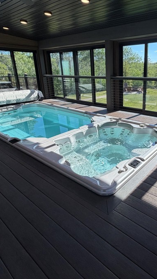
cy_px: 122
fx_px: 170
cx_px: 121
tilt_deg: -17.2
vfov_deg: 78.4
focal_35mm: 23
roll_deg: +1.8
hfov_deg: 47.3
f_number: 2.2
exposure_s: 1/502
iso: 50
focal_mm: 2.22
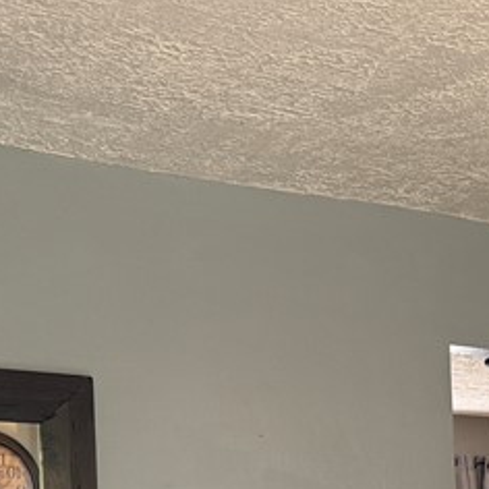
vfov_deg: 17.2
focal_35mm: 92
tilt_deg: -3.8
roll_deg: +1.3
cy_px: 717
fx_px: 1470
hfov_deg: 17.0
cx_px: 750
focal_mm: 6.76
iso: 200
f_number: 1.78
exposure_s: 1/81
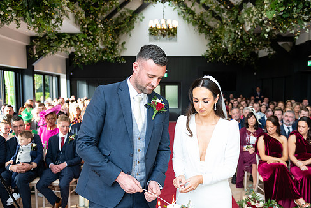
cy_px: 122
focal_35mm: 38
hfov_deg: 50.6
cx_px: 167
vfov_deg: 35.0
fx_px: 328
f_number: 3.5
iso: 640
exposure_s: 1/160
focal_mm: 32
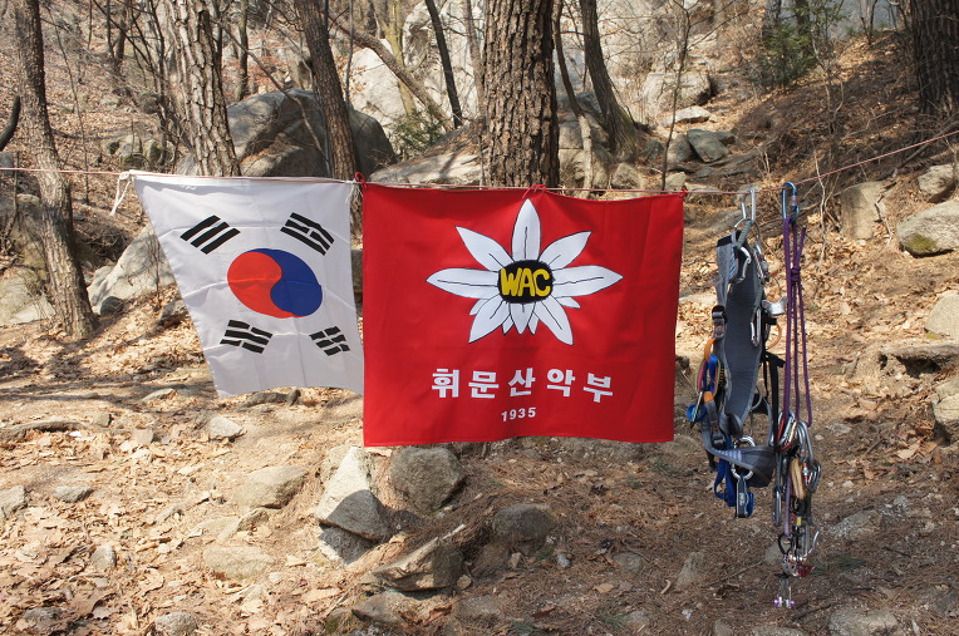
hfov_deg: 57.3
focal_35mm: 33
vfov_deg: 39.9
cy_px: 318
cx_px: 480
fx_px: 878
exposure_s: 1/125
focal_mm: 22
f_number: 7.1
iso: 200
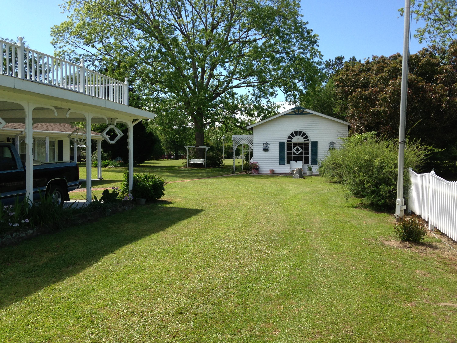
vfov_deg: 42.9
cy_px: 172
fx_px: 436
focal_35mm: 33
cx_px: 228
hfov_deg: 55.4
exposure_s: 1/968
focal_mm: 4.13
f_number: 2.4
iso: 50
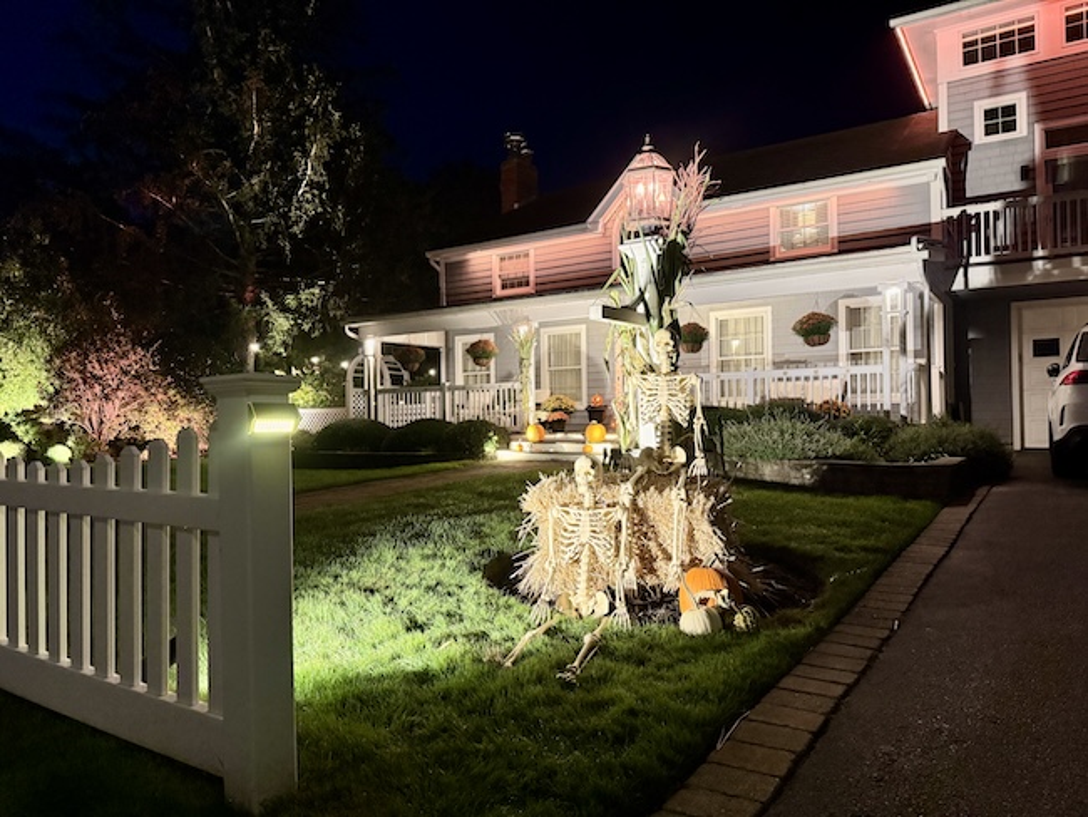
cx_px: 544
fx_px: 755
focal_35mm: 24
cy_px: 408
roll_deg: +0.4
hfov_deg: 71.6
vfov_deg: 56.8
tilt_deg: +0.6
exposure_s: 1/30
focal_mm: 6.76
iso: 1000
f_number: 1.78
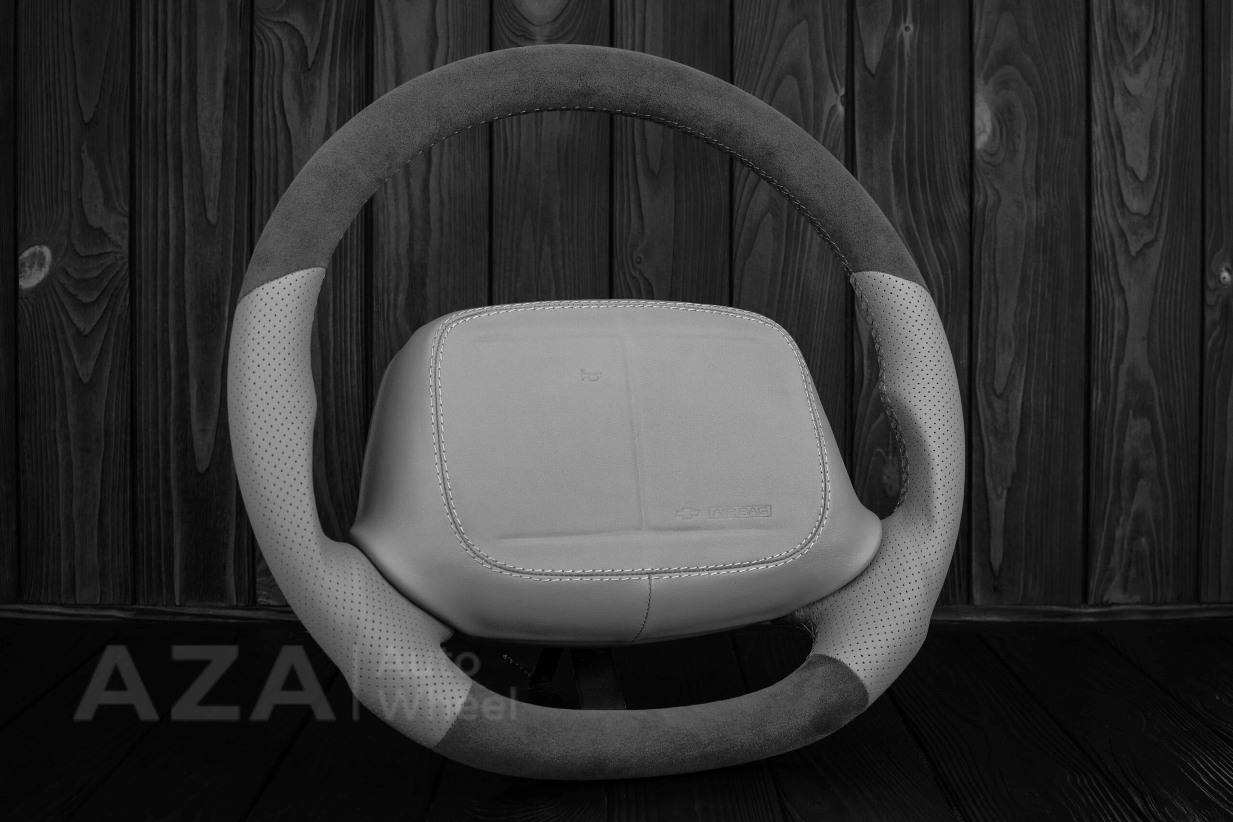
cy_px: 411
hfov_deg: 37.8
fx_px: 1798
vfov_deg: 25.8
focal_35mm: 52
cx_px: 616
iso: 500
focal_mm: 35
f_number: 6.3
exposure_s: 1/125
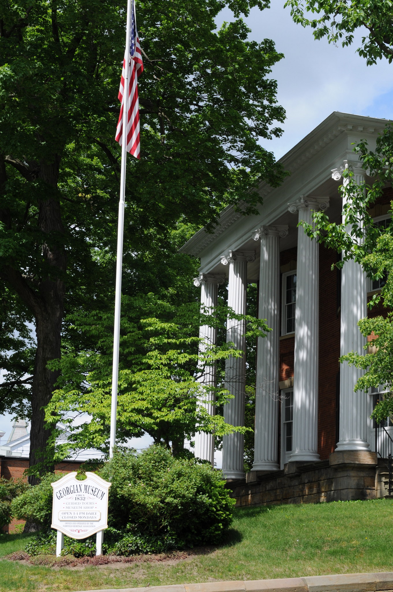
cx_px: 196
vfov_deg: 27.0
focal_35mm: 75
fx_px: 1231
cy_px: 296
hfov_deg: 18.1
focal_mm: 50
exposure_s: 1/500
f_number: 8
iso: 200
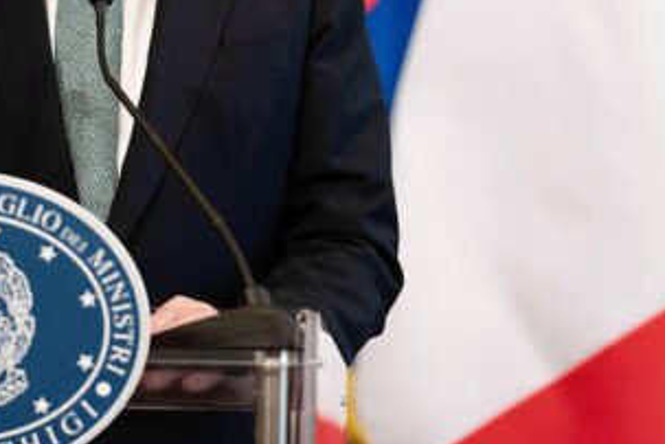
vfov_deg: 4.2
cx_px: 314
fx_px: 6058
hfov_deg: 6.3
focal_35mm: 328
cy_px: -24
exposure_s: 1/250
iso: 800
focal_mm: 143
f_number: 2.8
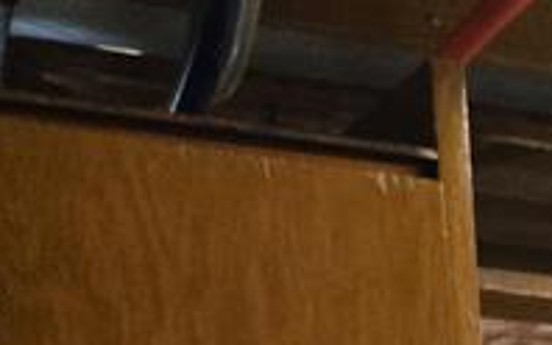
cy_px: 957
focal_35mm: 126
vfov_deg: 8.9
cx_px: 1419
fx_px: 1897
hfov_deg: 12.2
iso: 250
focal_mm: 5.4
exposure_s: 1/120
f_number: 1.8
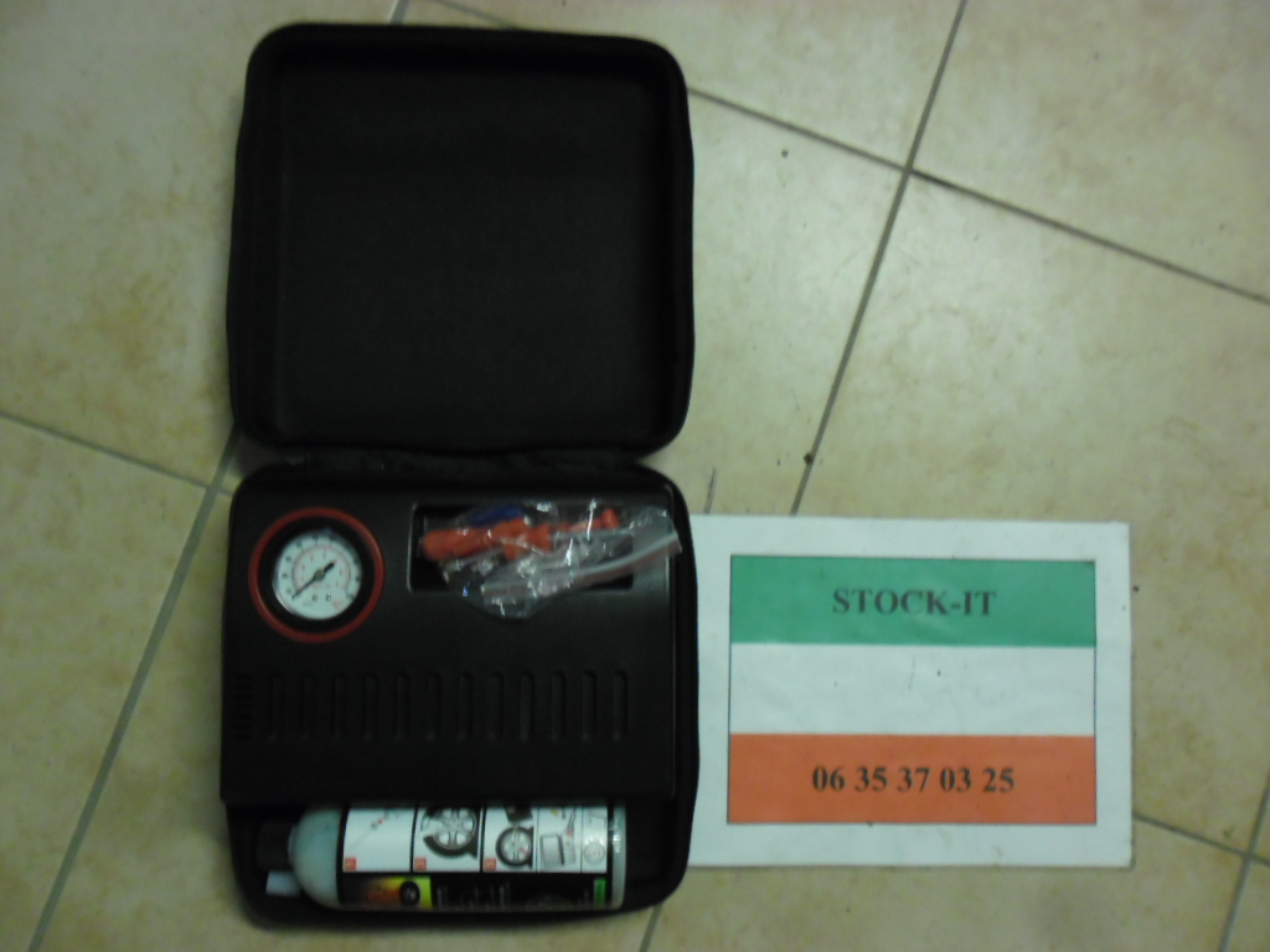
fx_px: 991
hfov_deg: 65.3
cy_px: 476
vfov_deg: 51.4
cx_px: 635
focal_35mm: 27
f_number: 3.5
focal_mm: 4.9
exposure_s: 1/22
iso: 400
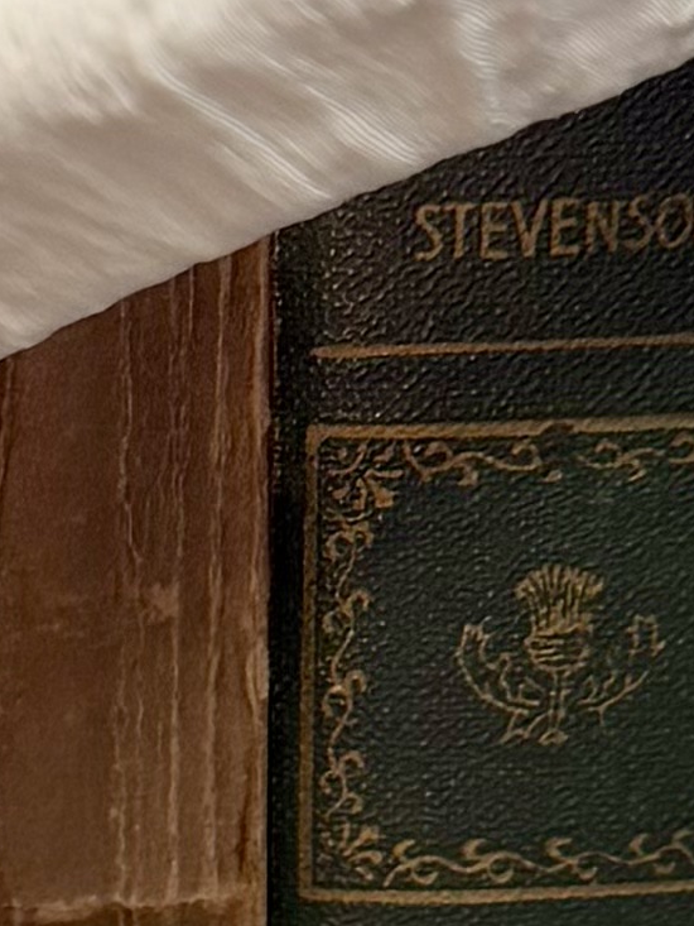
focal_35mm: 187
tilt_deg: -16.8
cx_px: -505
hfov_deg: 7.7
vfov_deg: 10.5
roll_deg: -0.7
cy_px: 999
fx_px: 4997
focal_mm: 6.76
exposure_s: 1/200
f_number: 1.78
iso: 100
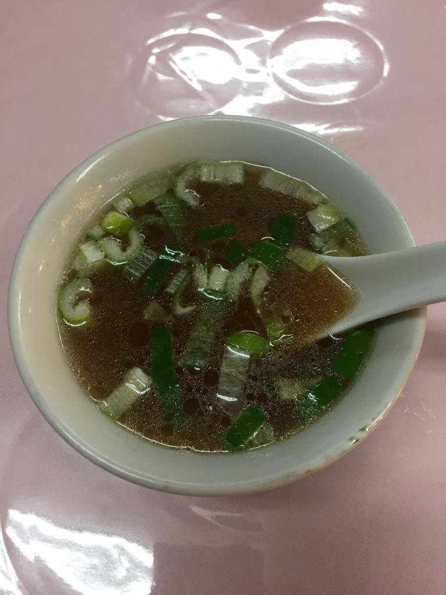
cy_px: 298
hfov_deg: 48.2
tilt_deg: -65.1
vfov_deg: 61.7
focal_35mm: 29
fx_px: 498
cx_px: 223
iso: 32
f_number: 2.2
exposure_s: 1/30
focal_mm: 4.15
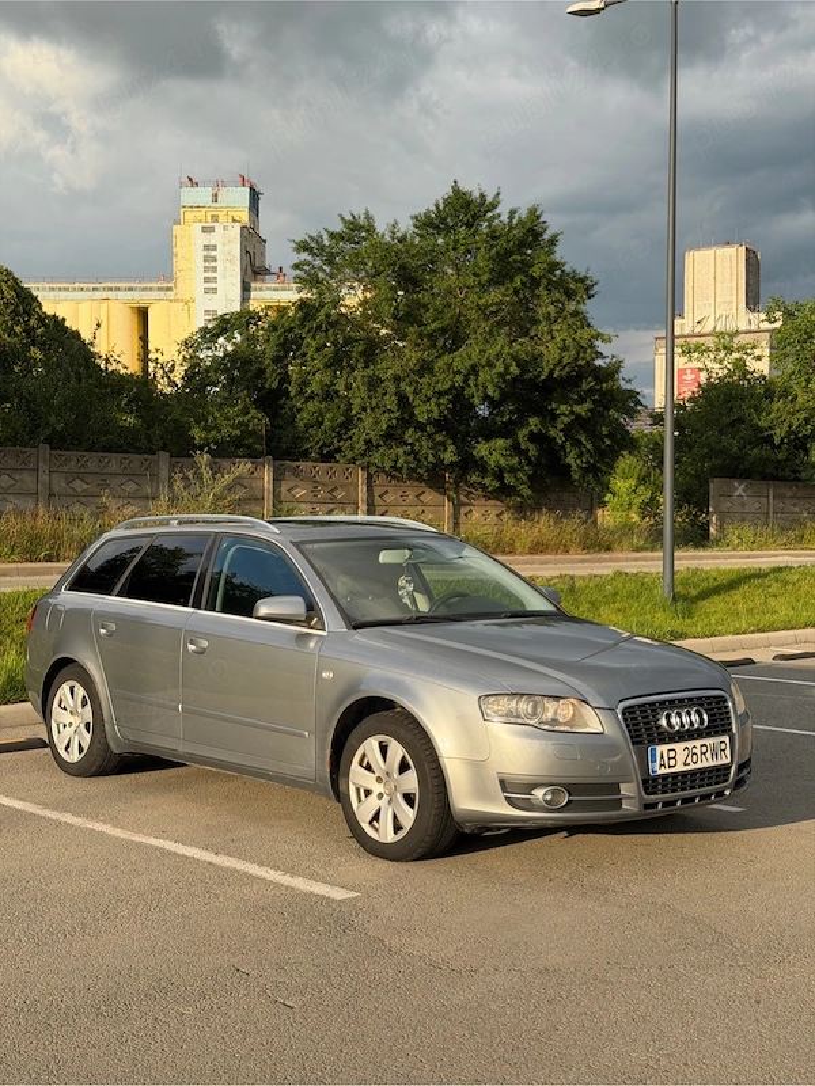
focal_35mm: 48
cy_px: 543
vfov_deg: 39.7
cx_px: 408
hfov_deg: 30.3
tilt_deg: -0.3
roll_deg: +0.0
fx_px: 1507
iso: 64
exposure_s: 1/1883
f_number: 1.78
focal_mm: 6.76
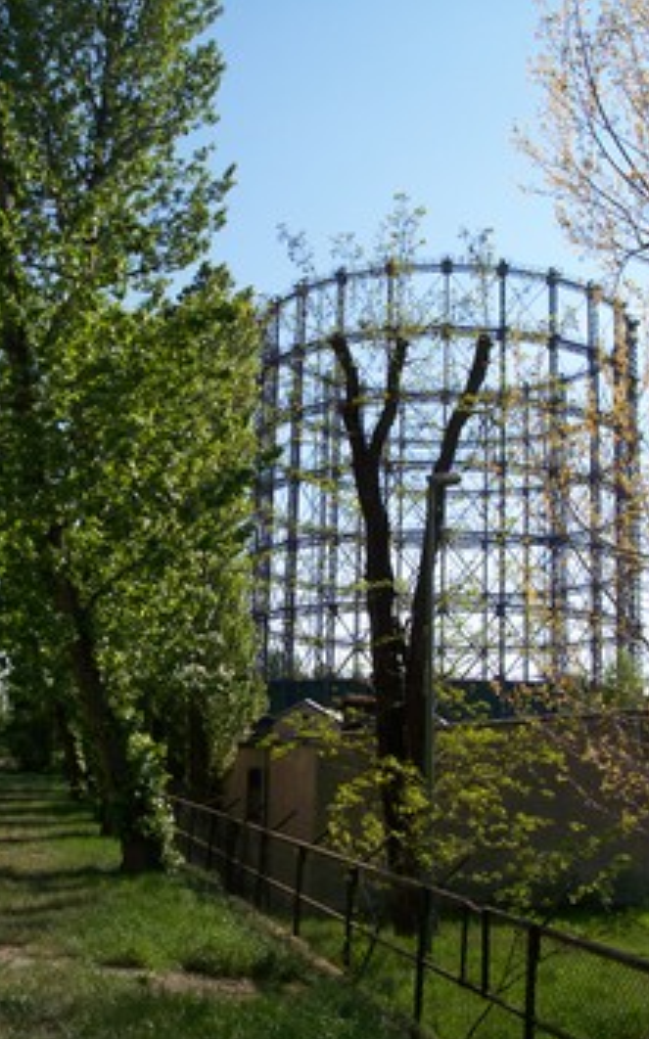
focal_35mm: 41
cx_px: 358
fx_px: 1161
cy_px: 525
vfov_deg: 48.2
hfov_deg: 31.2
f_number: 4.8
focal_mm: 8
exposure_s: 1/700
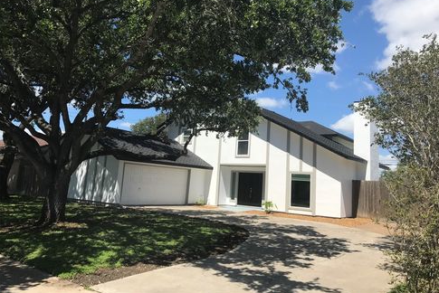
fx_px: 366
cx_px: 224
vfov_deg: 43.6
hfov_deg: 61.9
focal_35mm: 30
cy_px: 127
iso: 20
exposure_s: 1/2519
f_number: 1.8
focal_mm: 3.99
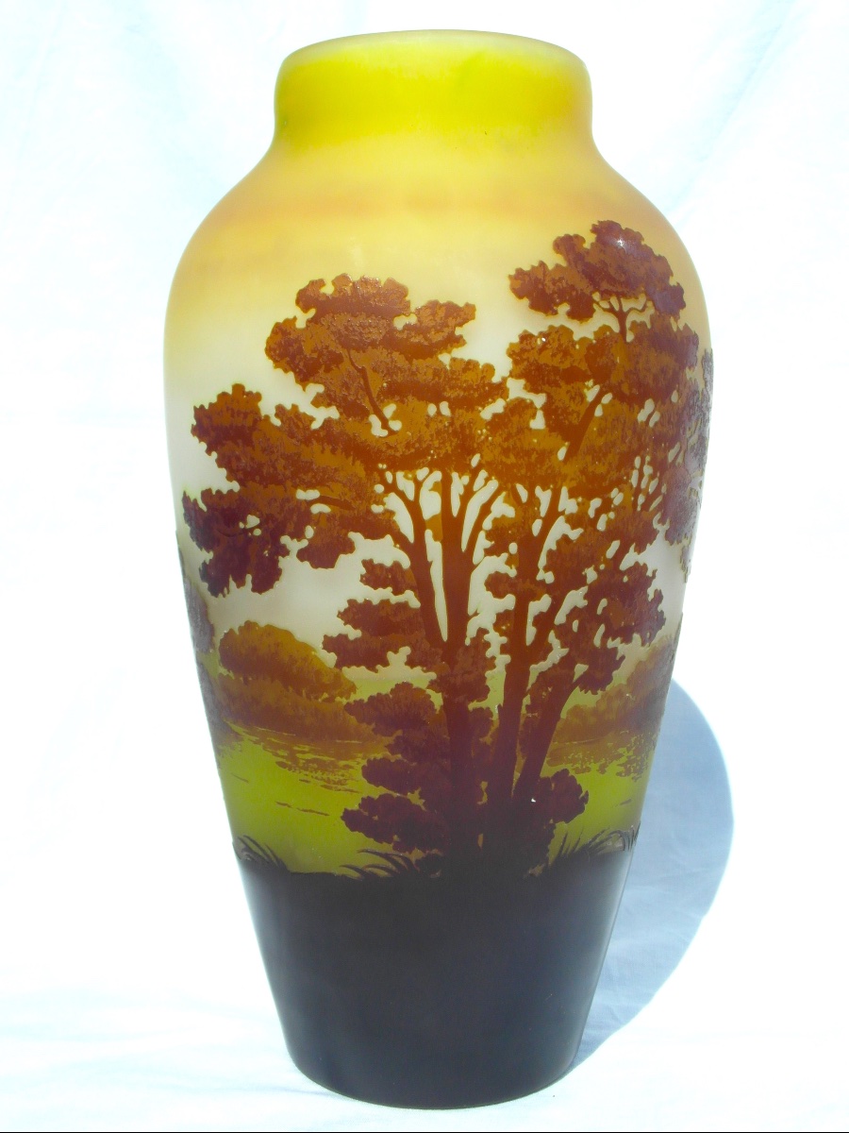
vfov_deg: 45.8
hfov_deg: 35.1
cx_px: 424
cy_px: 566
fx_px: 1341
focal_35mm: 41
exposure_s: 1/500
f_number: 5.8
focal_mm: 6.8
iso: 80
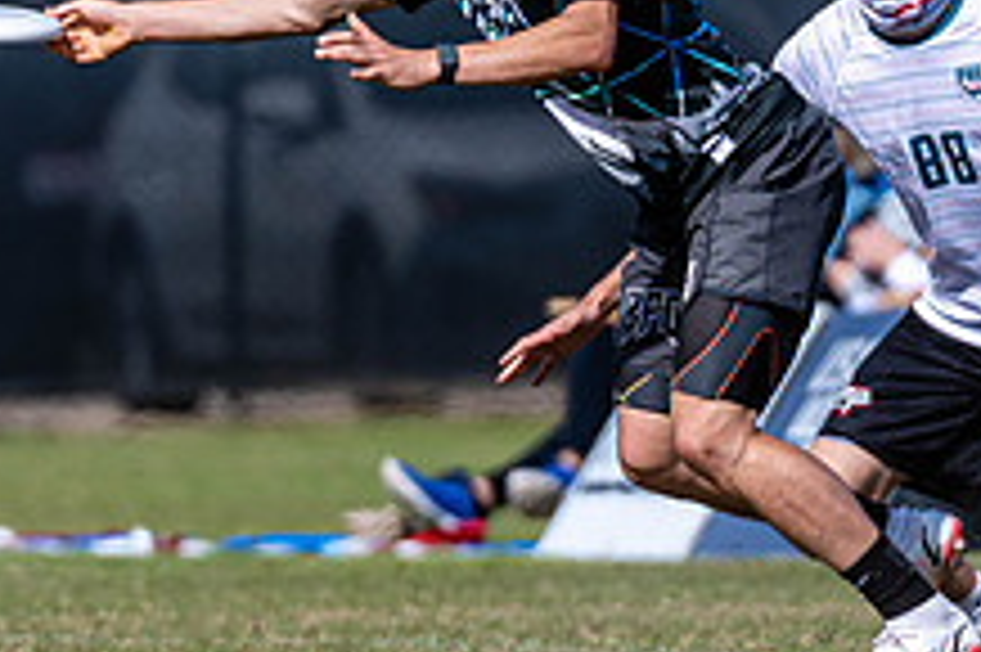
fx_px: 43511
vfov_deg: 0.9
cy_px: 142
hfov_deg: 1.3
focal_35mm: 1598
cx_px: 549
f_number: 4
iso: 100
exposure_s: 1/1250
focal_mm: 400
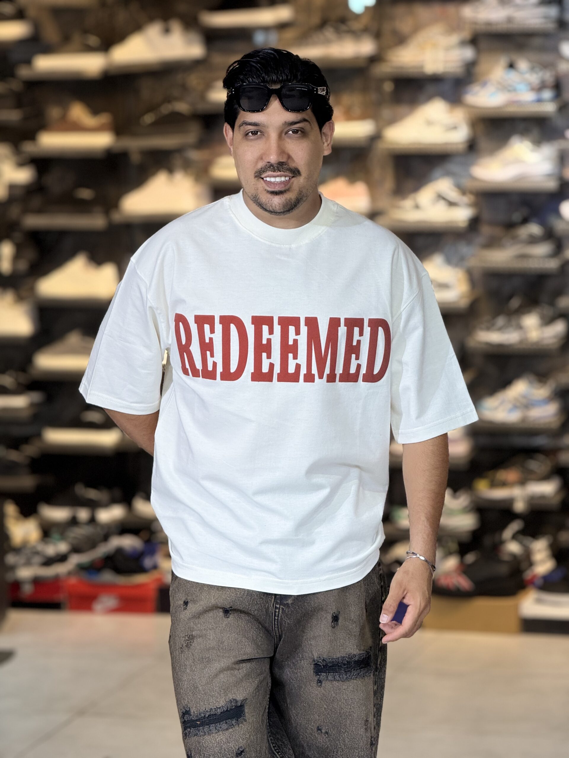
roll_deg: +0.4
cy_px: 379
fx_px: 2630
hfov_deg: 12.3
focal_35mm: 120
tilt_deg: -5.8
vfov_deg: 16.4
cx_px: 284
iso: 125
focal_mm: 15.66
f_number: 2.8
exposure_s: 1/100
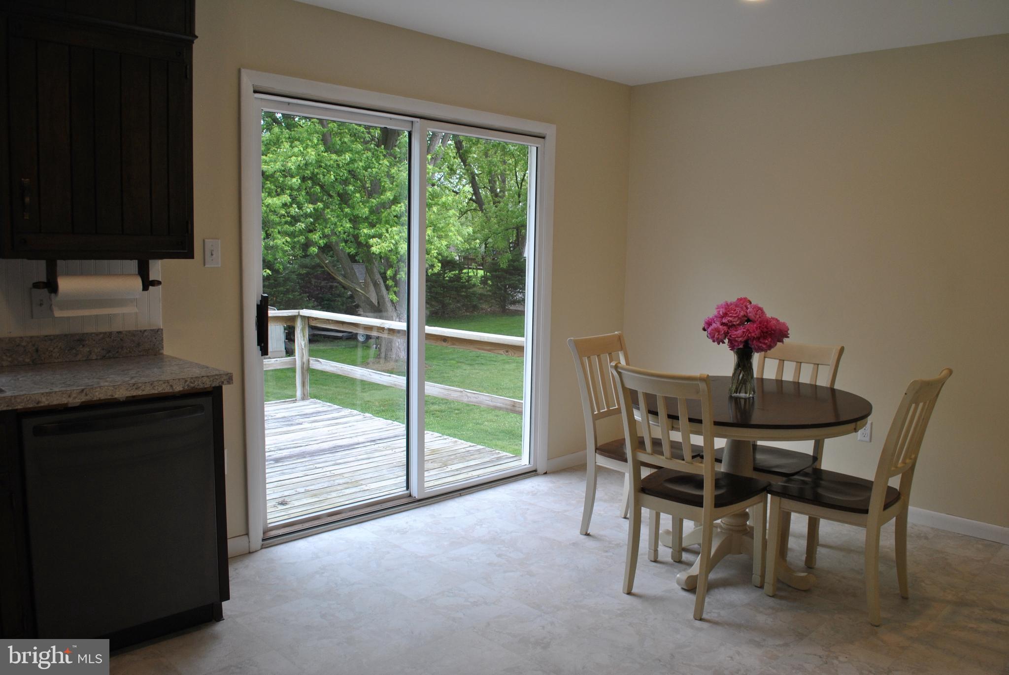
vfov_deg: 48.0
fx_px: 757
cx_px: 504
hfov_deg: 67.3
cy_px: 338
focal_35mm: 27
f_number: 4
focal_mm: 18
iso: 200
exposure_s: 1/60
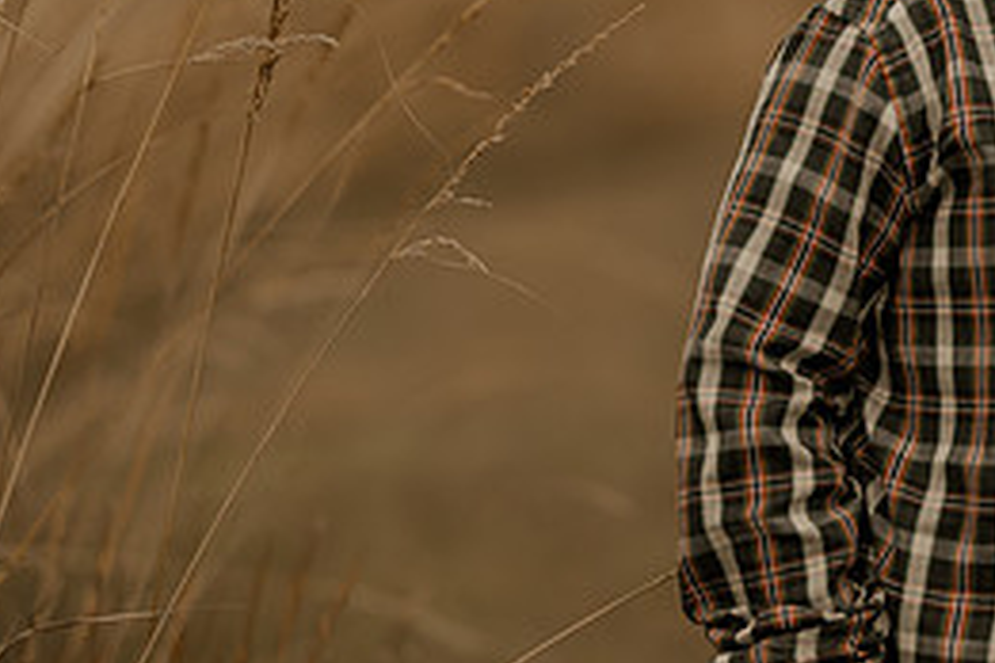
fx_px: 5223
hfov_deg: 10.8
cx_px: 835
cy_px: 162
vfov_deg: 7.3
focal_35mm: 189
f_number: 1.6
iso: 200
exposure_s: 1/640
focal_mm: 85
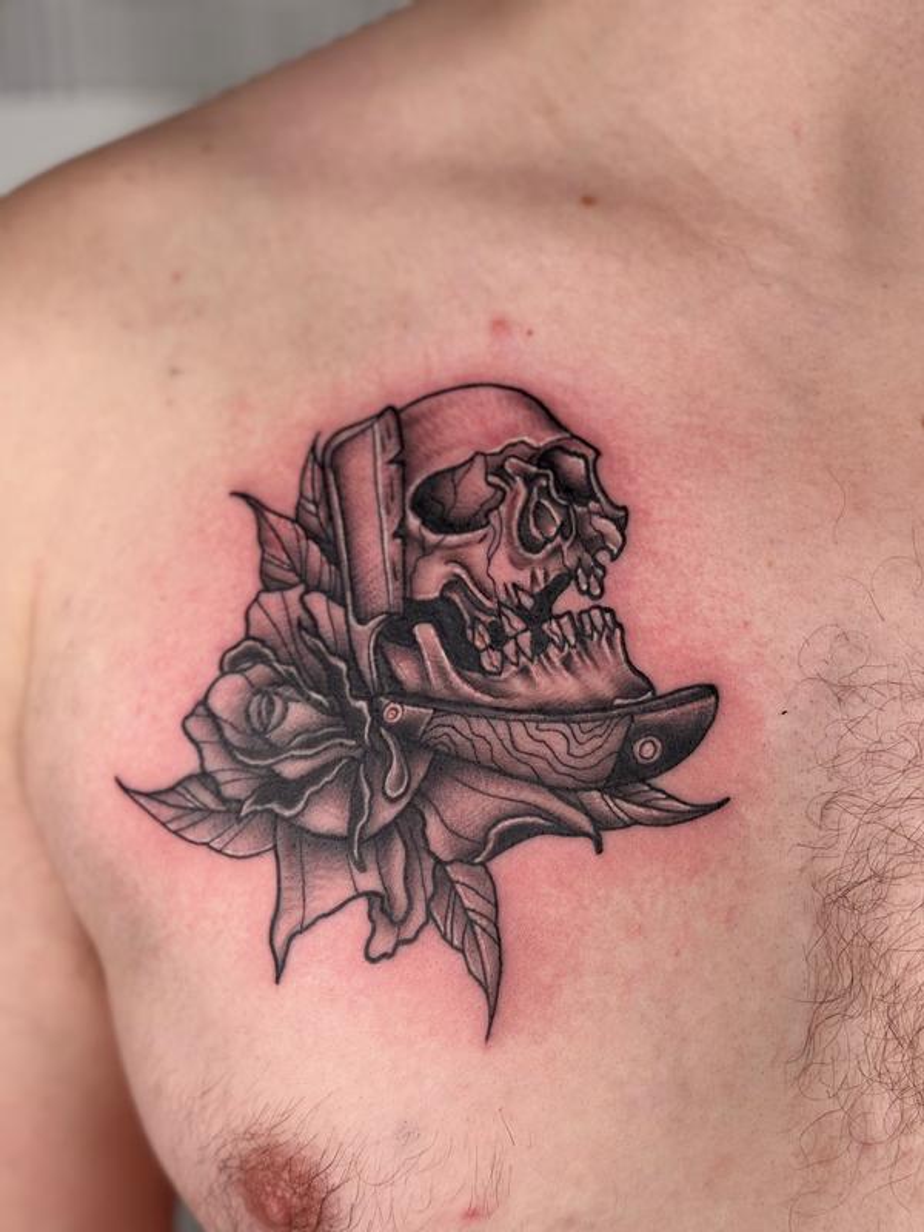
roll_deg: +0.5
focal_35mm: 48
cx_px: 462
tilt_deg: -12.5
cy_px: 616
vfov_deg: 39.7
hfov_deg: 30.3
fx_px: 1708
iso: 64
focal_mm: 6.76
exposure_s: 1/60
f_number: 1.78
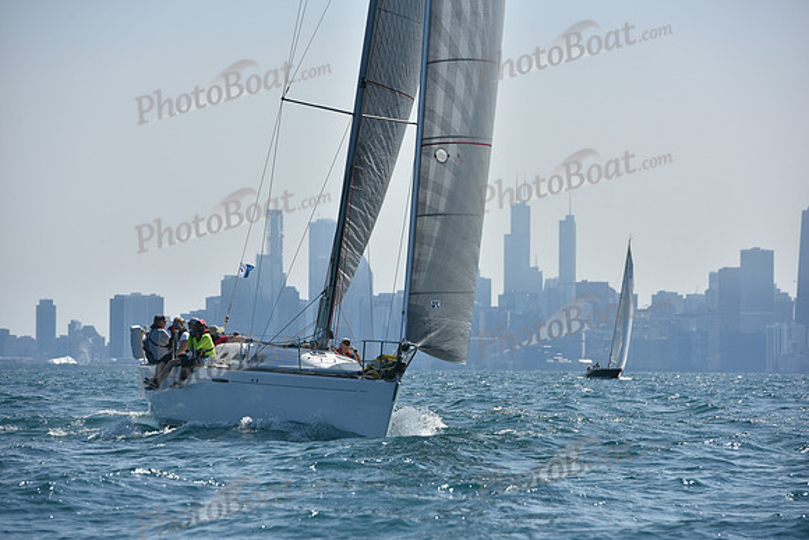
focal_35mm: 200
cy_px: 270
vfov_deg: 6.9
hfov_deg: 10.3
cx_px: 404
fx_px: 4495
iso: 250
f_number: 8
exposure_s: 1/1600
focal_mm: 200
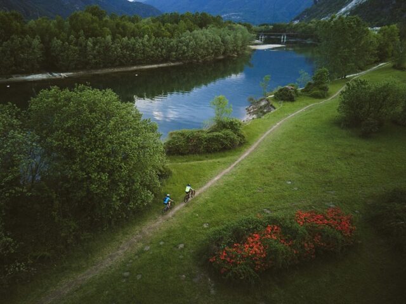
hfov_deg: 71.6
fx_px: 281
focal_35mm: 24
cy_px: 152
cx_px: 203
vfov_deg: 56.8
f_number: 2.8
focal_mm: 4.5
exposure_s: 1/100
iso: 400
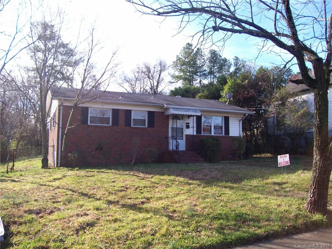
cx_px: 166
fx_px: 326
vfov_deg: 41.8
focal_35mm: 34
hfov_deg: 54.0
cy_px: 124
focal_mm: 5.6
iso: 80
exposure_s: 1/403
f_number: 2.7
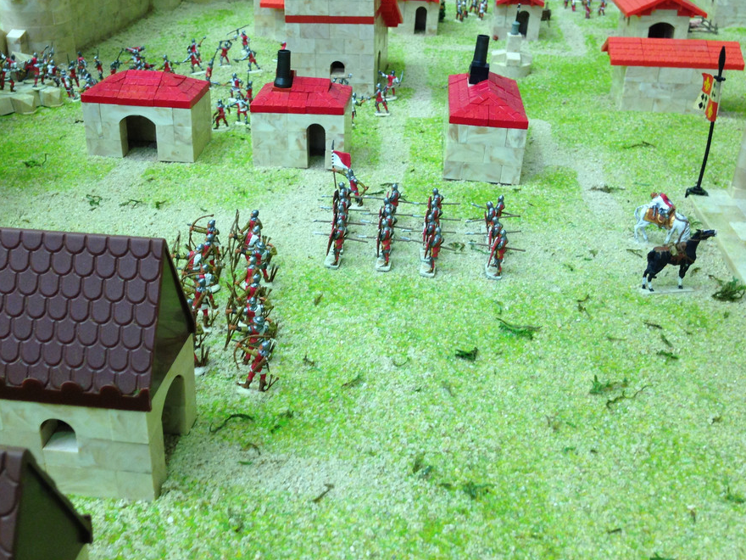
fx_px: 862
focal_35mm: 40
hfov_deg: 46.7
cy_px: 221
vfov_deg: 35.8
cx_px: 334
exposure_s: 1/20
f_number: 2.4
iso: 100
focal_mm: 4.12
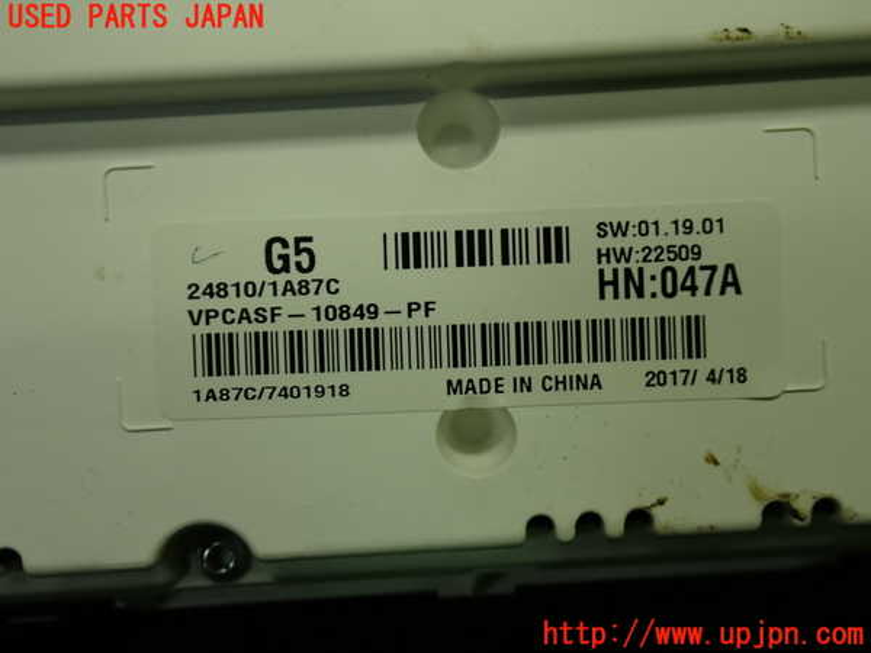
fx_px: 1107
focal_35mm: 44
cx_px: 436
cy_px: 326
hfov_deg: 42.9
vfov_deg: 32.9
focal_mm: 7.84
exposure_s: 1/80
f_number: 2.9
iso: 125
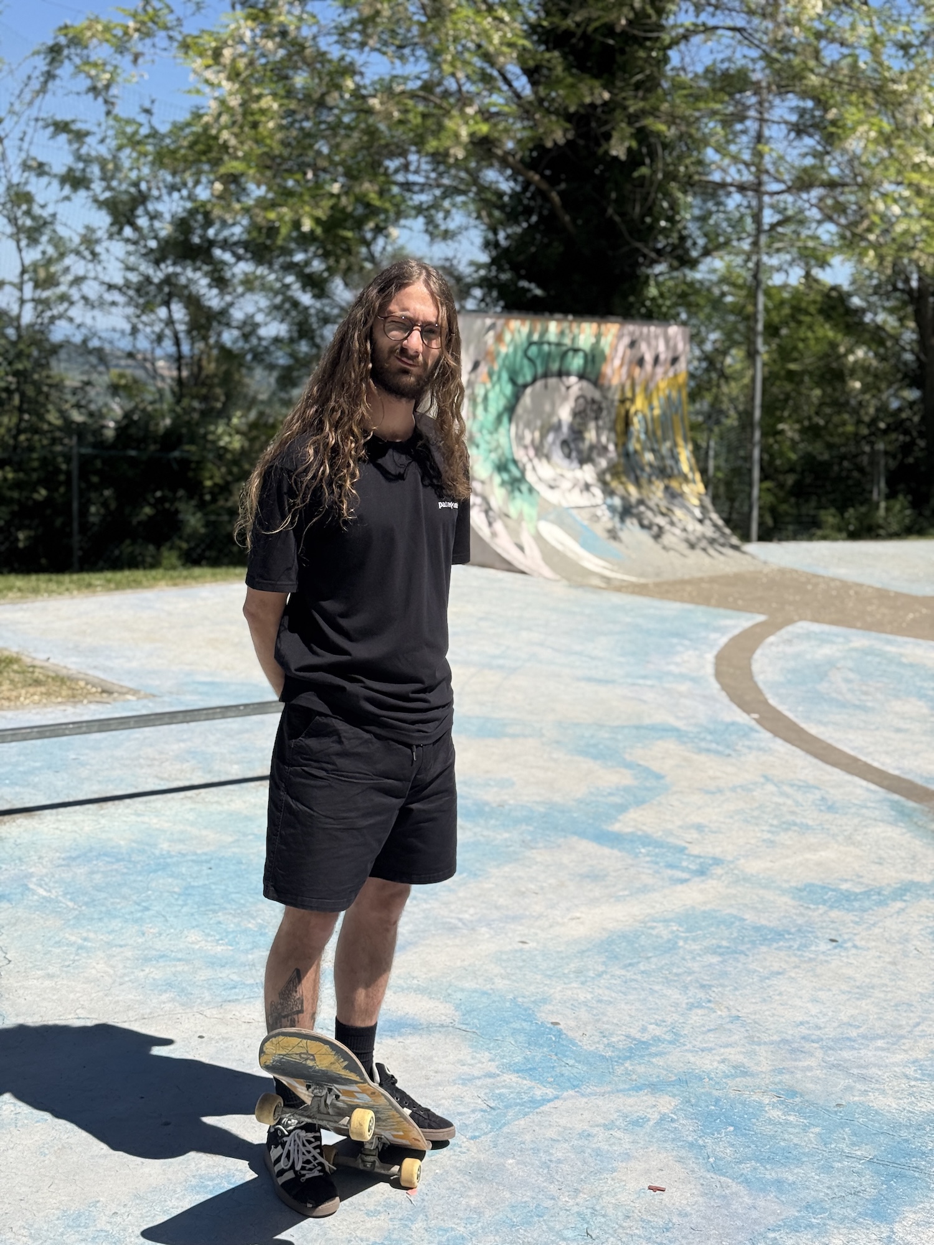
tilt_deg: -8.9
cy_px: 622
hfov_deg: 30.3
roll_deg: -4.9
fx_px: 1727
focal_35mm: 48
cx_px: 467
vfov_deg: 39.7
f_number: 1.78
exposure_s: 1/11364
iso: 100
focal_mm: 6.76
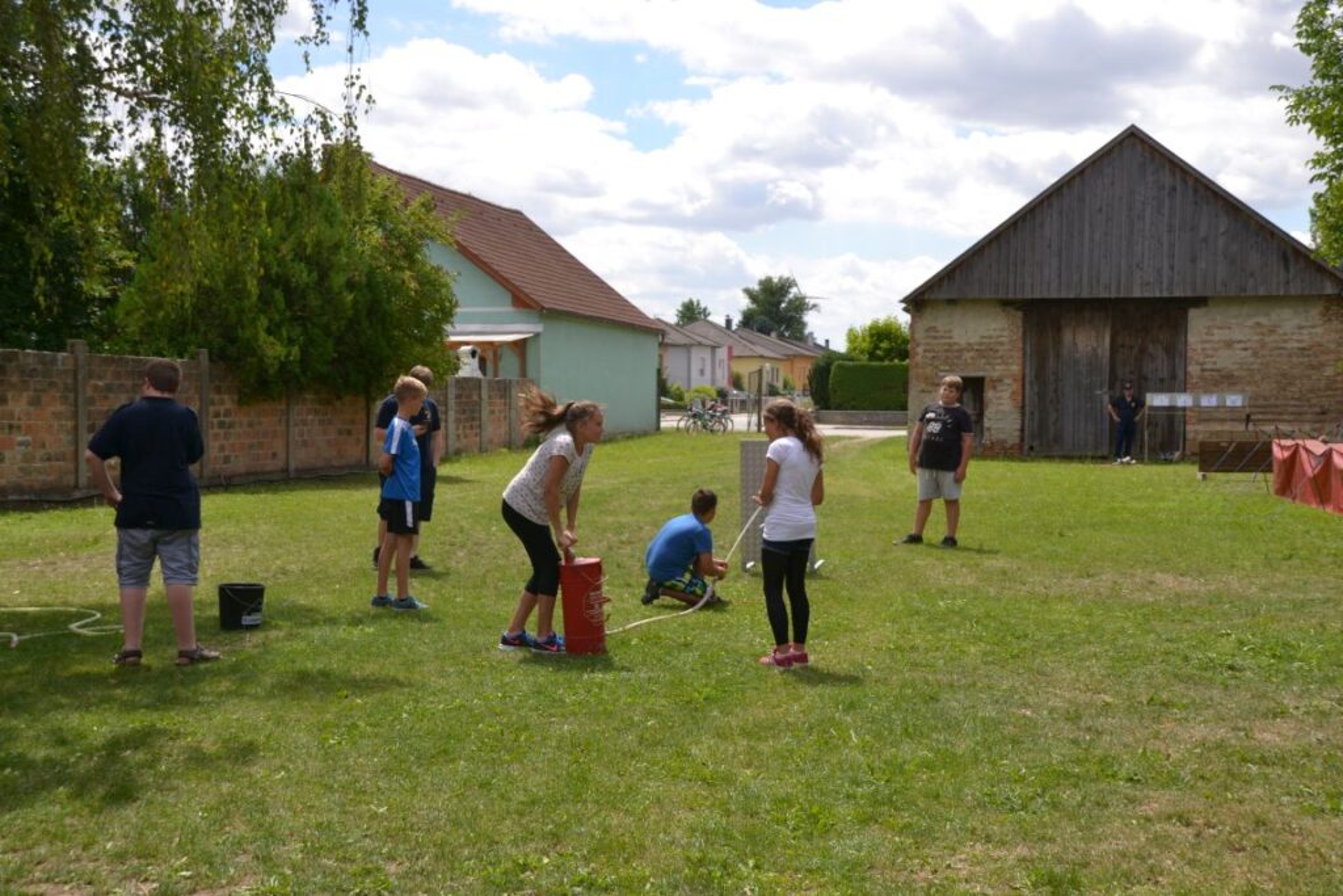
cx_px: 672
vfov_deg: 28.1
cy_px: 448
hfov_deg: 41.1
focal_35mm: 48
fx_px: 1791
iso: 100
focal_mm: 32
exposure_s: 1/200
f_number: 9
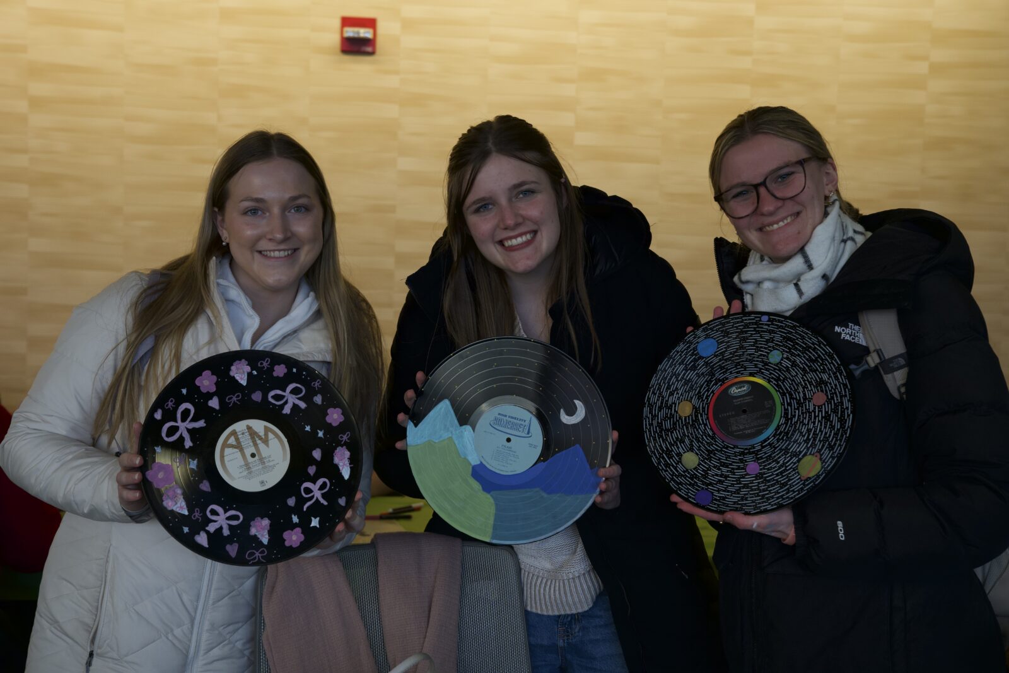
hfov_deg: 36.9
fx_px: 1514
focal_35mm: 54
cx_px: 504
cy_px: 336
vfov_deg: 25.1
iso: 1250
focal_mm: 54
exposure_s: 1/160
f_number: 5.6
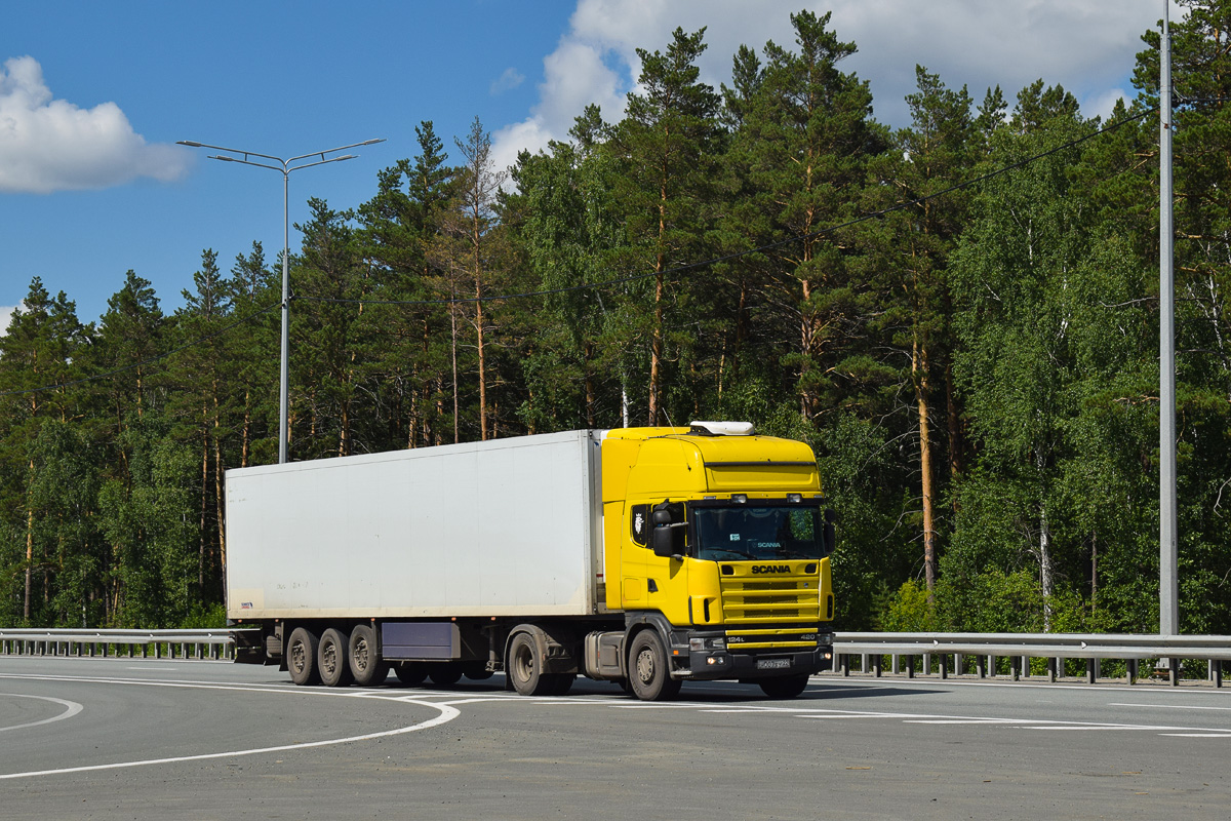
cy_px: 410
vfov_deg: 16.6
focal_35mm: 82
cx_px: 616
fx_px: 2821
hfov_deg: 24.6
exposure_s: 1/1250
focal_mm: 55
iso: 200
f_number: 7.1
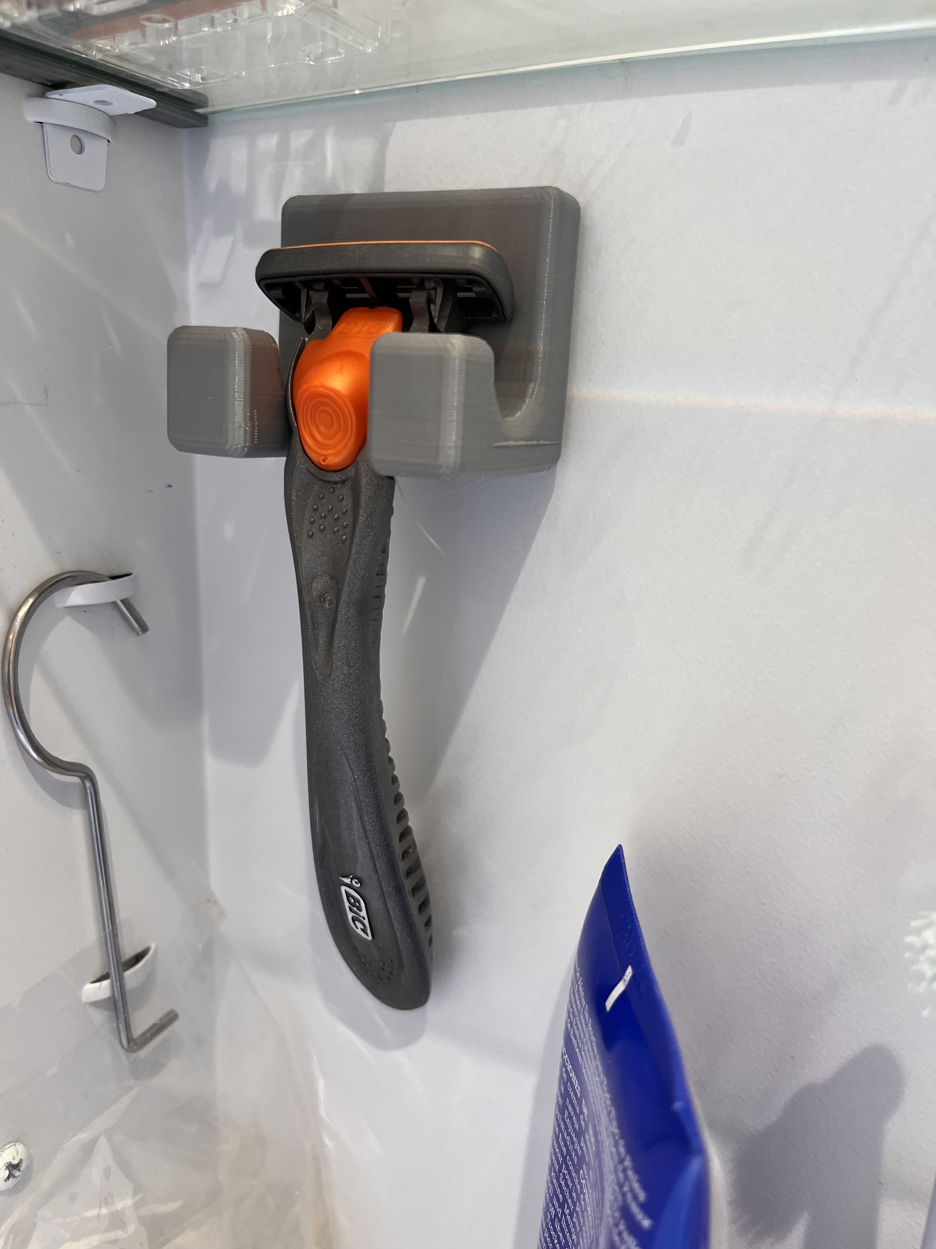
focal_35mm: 26
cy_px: 624
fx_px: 937
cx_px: 468
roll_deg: -0.7
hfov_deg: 53.1
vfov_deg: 67.3
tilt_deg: -13.6
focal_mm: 5.1
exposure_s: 1/120
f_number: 1.6
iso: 125
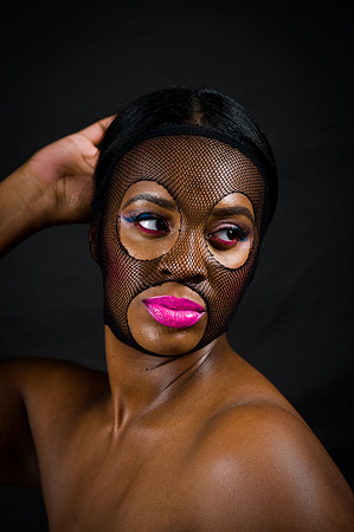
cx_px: 177
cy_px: 266
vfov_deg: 10.3
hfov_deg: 6.9
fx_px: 2957
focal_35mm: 200
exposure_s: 1/125
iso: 200
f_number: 5.6
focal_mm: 200
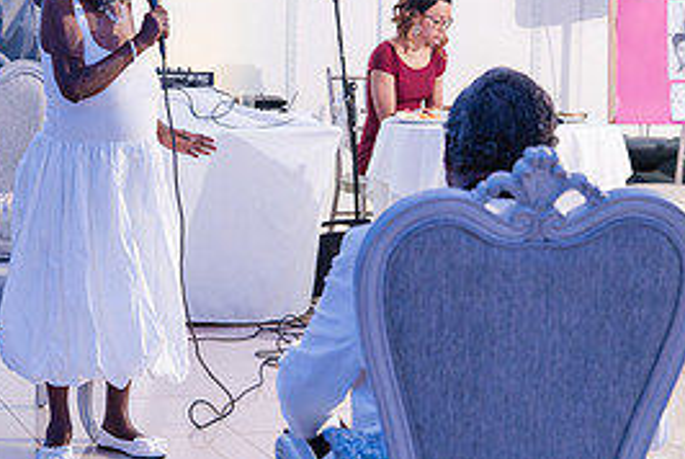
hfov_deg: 16.7
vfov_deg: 11.3
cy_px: 192
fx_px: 2324
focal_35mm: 122
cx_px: 175
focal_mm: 56
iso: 3200
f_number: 4
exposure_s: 1/250
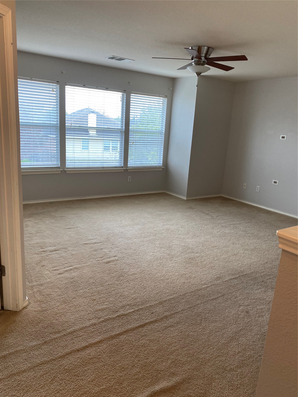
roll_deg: -4.0
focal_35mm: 26
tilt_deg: -13.4
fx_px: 298
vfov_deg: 67.3
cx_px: 149
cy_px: 198
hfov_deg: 53.1
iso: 100
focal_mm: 4.25
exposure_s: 1/120
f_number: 1.8
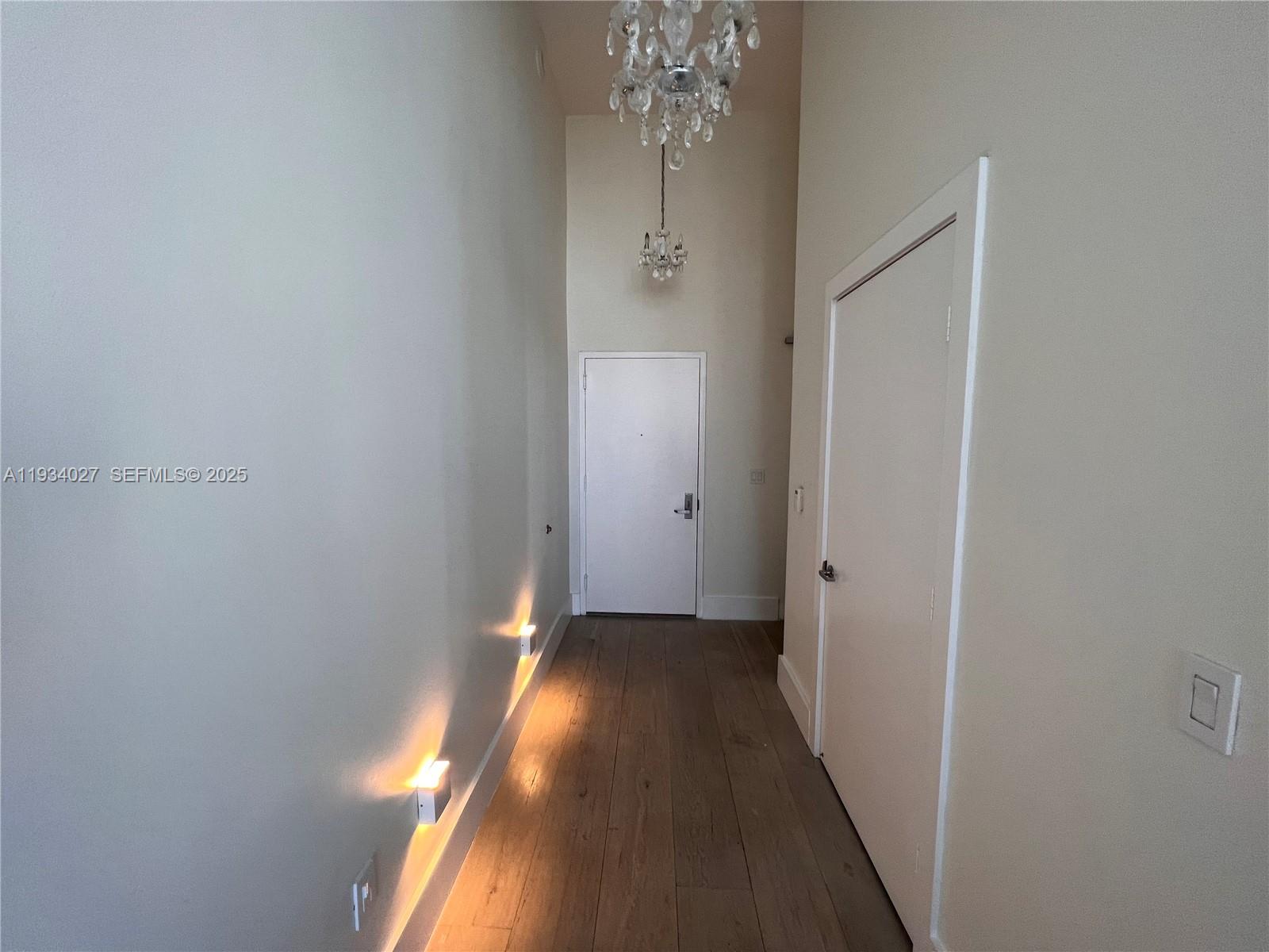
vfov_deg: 89.9
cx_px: 634
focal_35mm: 13
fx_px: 477
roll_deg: -0.3
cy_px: 476
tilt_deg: -7.0
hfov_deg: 106.2
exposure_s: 1/120
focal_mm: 1.57
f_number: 1.8
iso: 100
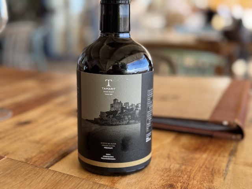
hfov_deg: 39.7
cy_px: 94
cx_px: 126
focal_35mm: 48
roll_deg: -0.1
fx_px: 349
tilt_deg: -12.8
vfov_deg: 30.3
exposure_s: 1/270
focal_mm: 6.76
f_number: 1.78
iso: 64
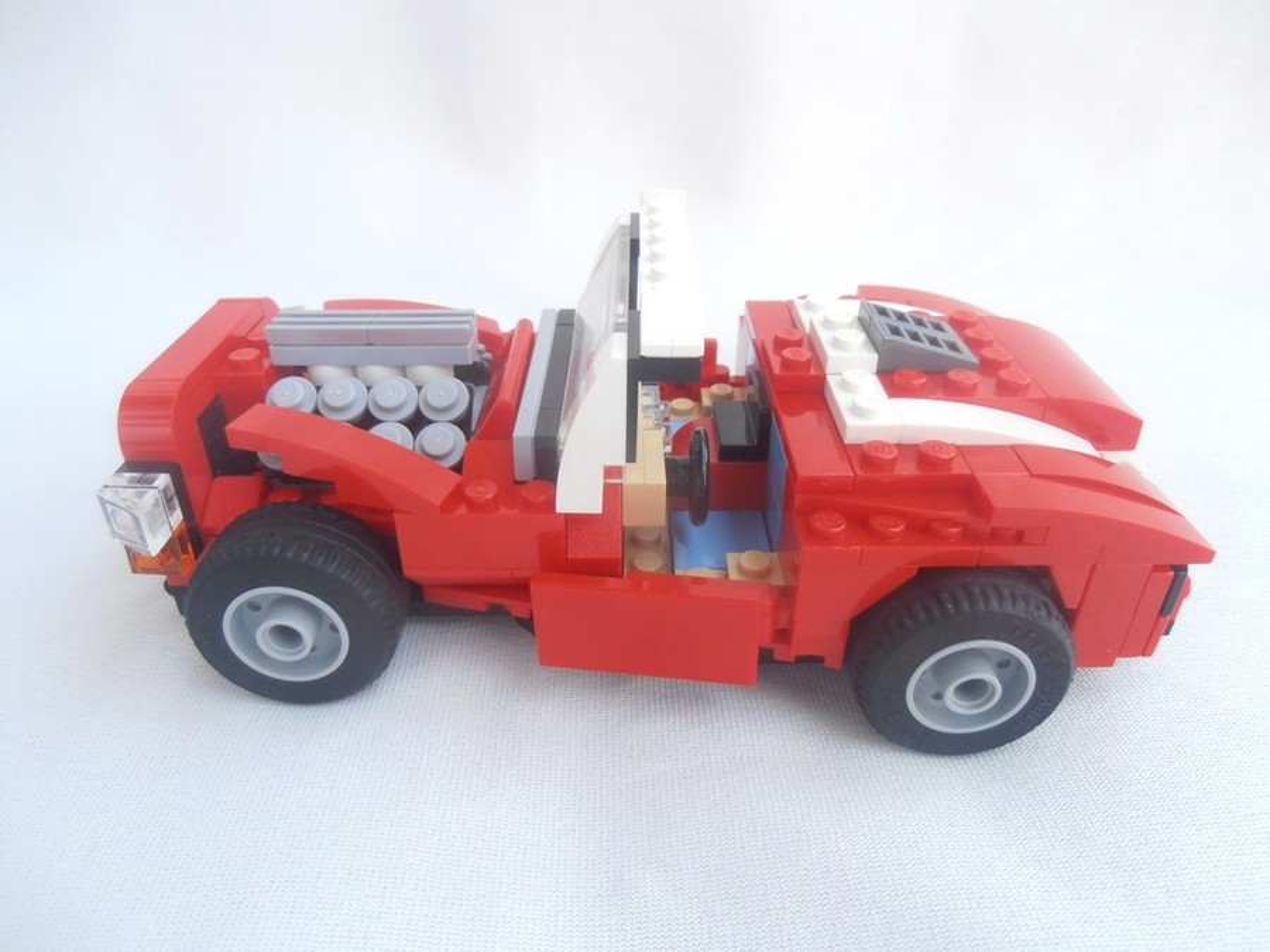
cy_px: 476
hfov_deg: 71.6
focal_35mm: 24
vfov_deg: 56.8
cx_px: 635
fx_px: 881
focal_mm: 4.2
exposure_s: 1/50
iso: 80
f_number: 3
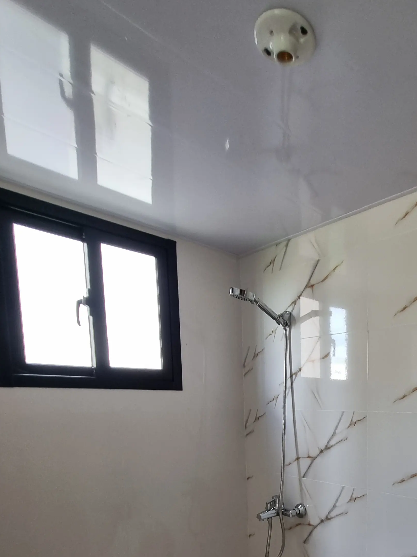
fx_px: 386
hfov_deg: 52.2
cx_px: 349
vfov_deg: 64.8
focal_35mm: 24
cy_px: 451
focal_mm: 1.74
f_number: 2.2
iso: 50
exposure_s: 1/60
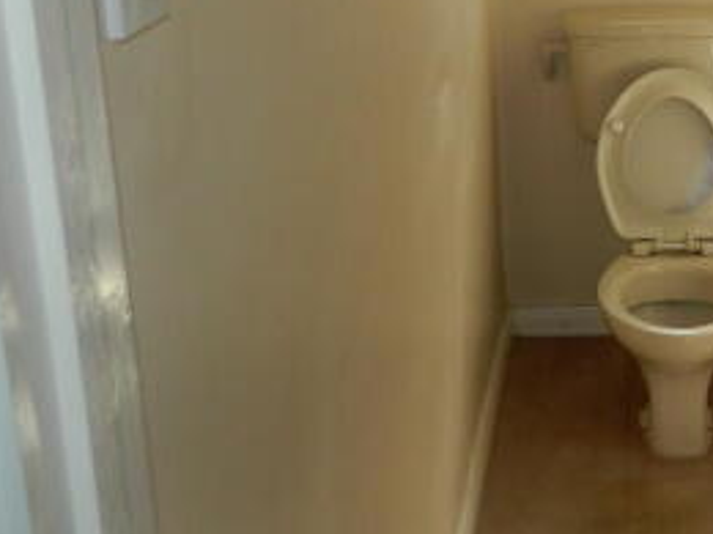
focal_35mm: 56
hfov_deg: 32.5
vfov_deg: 25.3
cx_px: 651
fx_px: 1153
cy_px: 59
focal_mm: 4.5
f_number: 3.1
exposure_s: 1/100
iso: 80
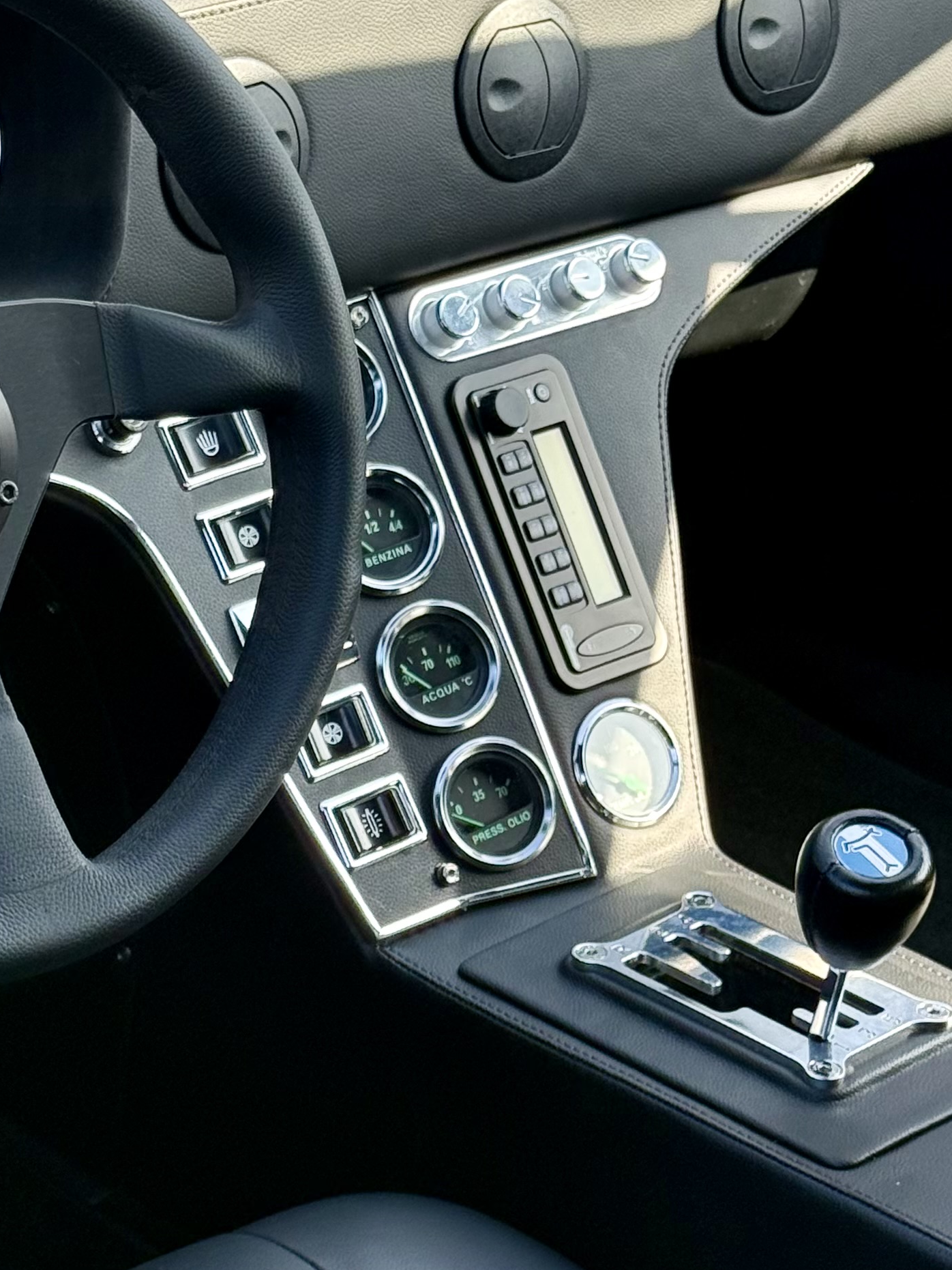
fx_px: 3813
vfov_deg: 18.8
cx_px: 314
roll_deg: -3.2
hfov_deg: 14.2
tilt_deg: -28.6
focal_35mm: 104
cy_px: 852
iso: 64
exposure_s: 1/641
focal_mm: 6.76
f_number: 1.78
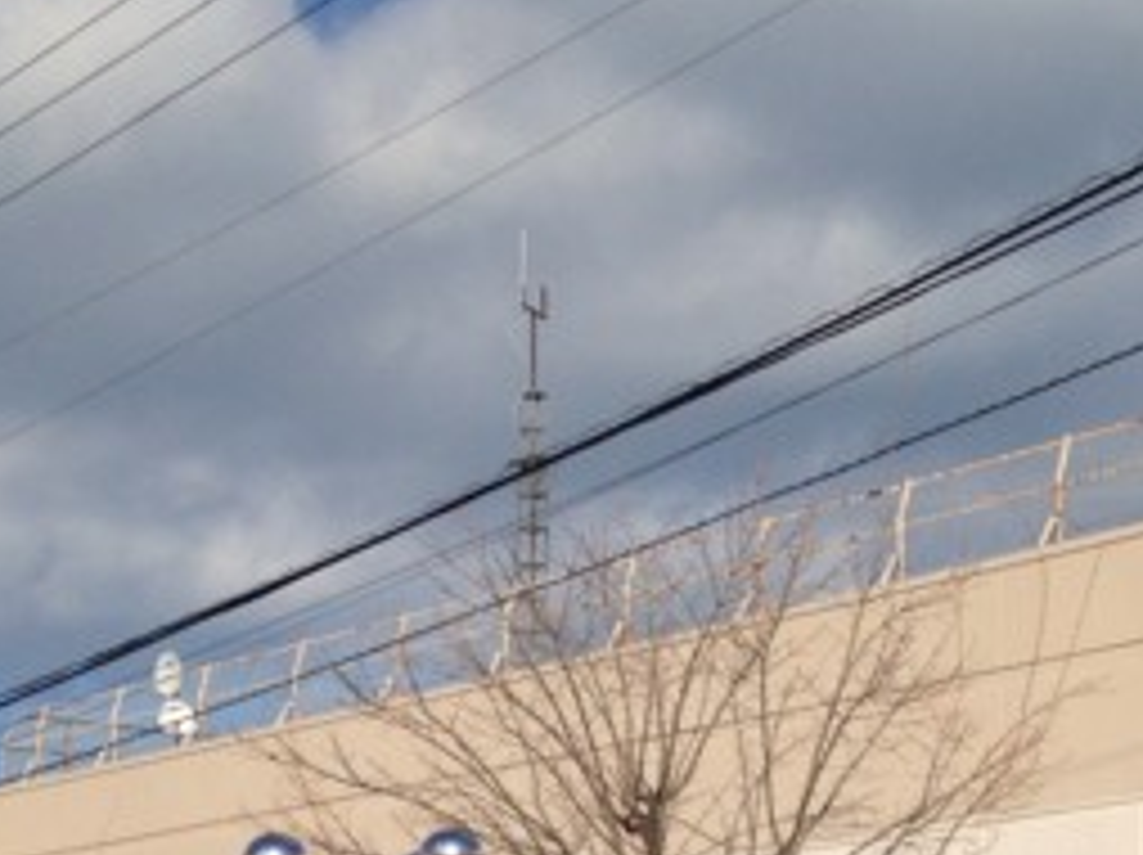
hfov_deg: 18.9
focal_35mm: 104
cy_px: 1148
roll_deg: +0.8
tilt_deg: -1.4
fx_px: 3431
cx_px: 756
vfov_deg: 13.6
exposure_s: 1/2857
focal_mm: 4.12
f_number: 2.4
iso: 50
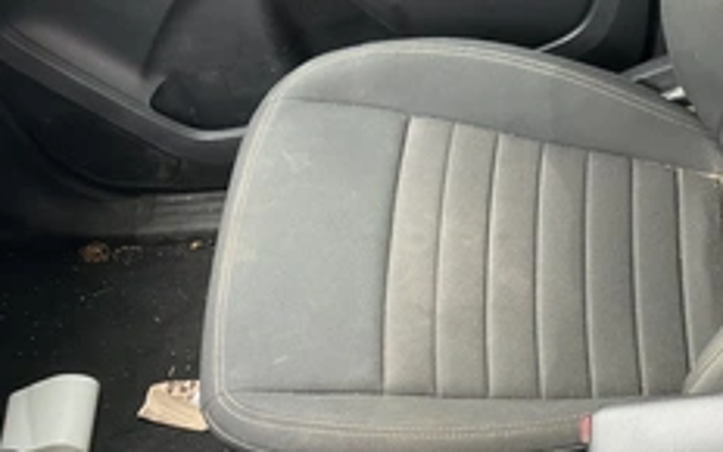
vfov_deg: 23.6
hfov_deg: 38.1
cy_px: 430
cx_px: 399
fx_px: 1044
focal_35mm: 53
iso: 80
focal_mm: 3
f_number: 1.8
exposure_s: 1/60
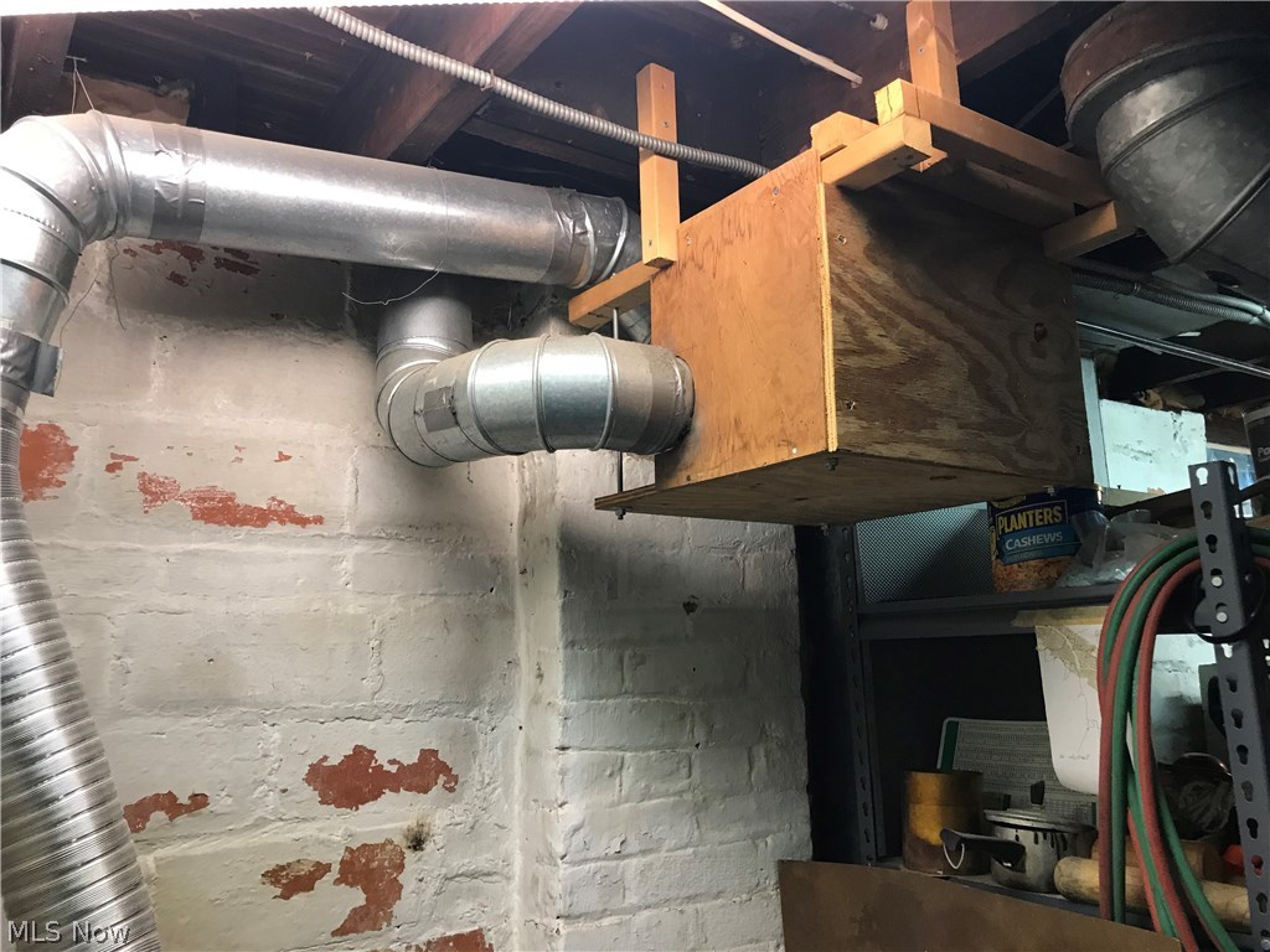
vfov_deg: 49.7
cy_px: 476
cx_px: 635
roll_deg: +3.1
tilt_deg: +11.4
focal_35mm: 28
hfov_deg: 63.4
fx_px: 1027
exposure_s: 1/30
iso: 40
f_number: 1.8
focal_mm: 3.99
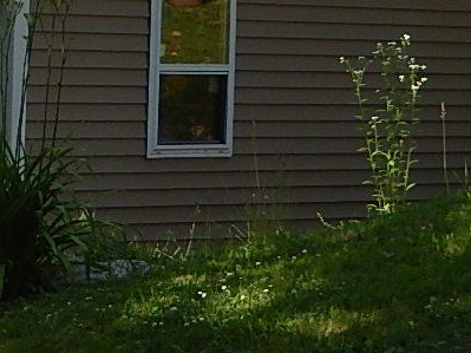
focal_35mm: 293
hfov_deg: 6.7
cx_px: -250
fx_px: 3985
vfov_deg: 5.1
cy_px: 46
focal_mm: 13.1
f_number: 4.9
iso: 125
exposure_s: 1/320
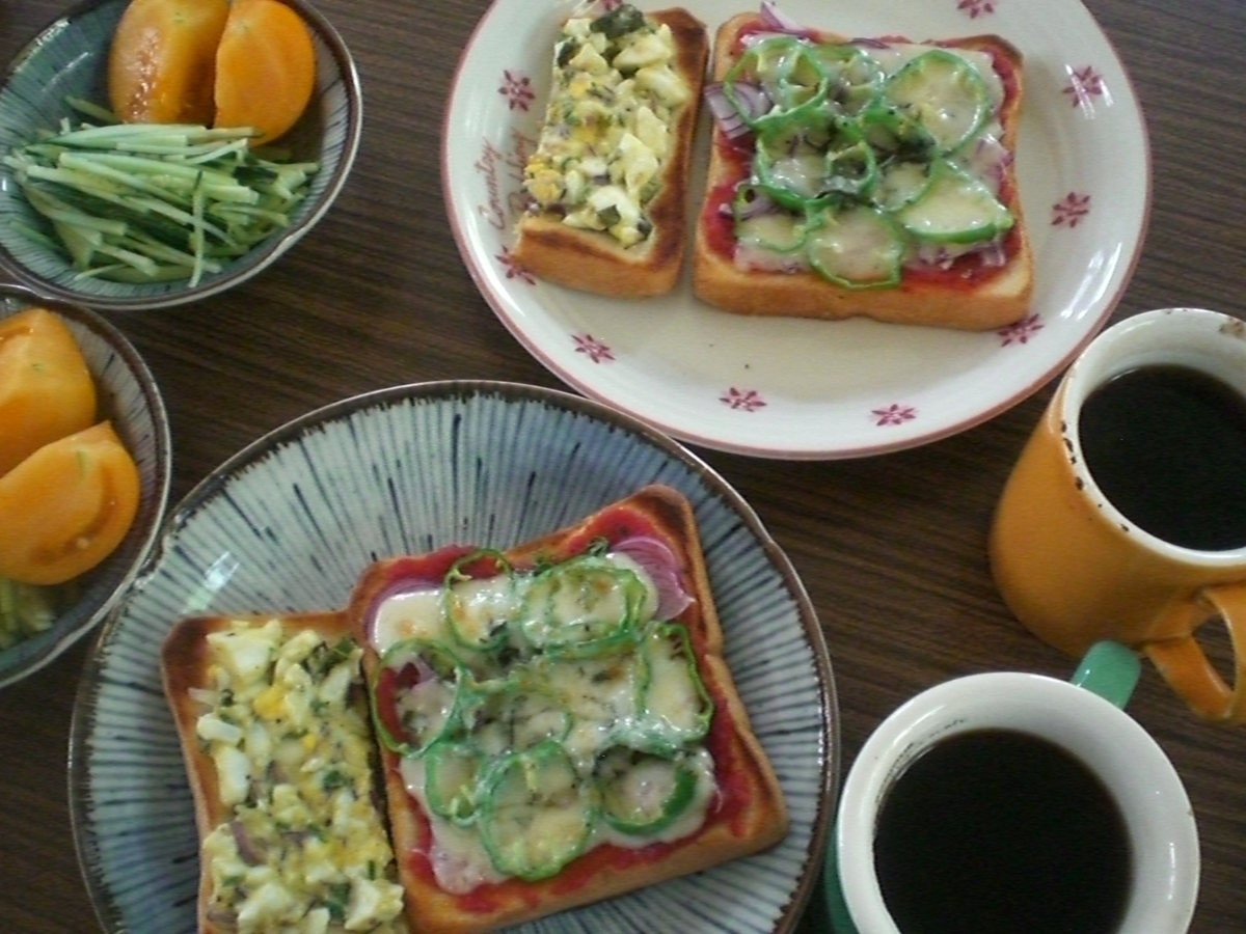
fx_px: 1368
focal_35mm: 38
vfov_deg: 37.7
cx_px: 623
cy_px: 467
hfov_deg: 49.0
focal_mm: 6.3
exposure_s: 1/100
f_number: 3.1
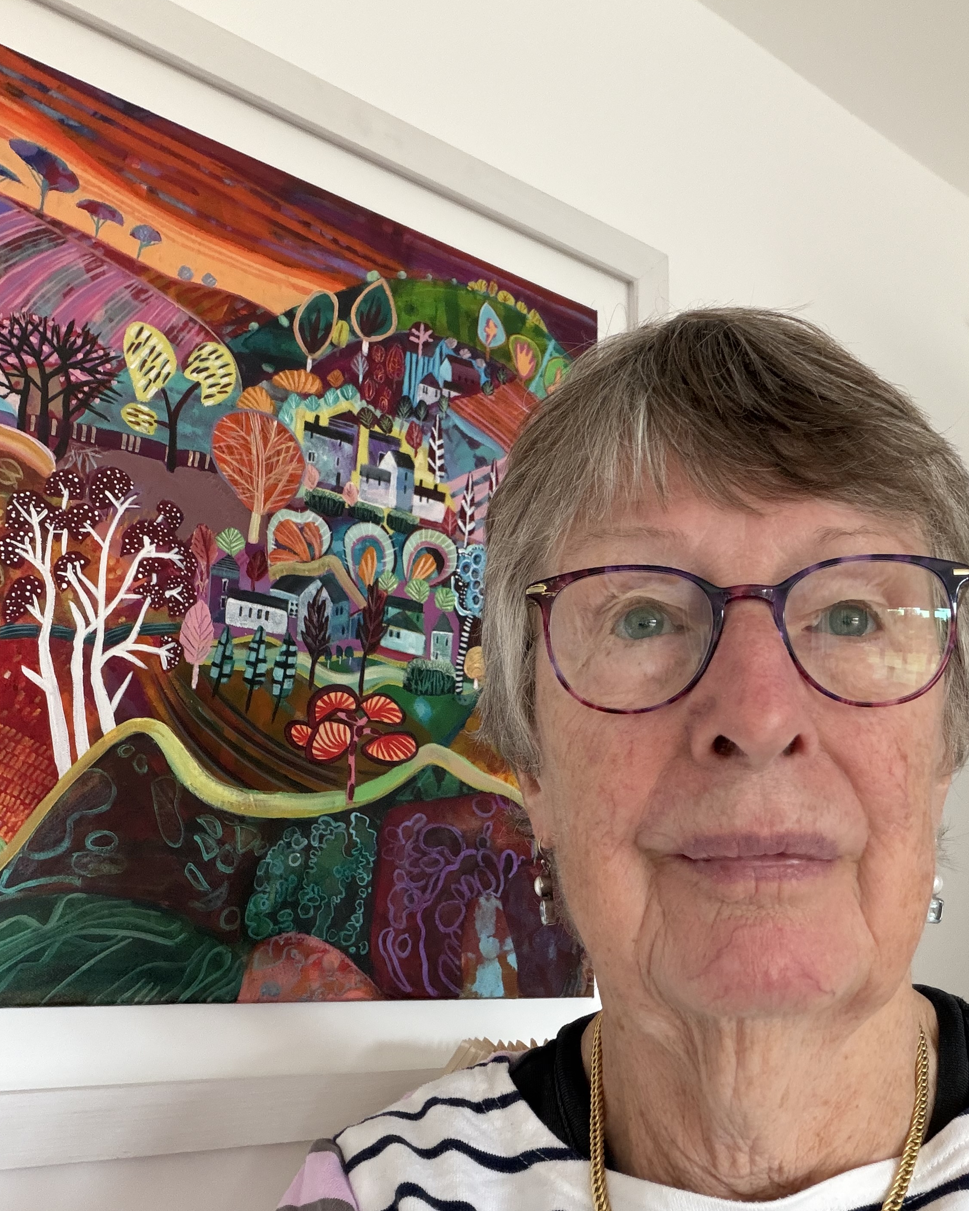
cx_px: 477
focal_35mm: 32
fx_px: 1147
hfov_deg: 45.8
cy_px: 635
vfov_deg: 55.6
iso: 250
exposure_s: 1/60
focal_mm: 2.71
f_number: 1.9
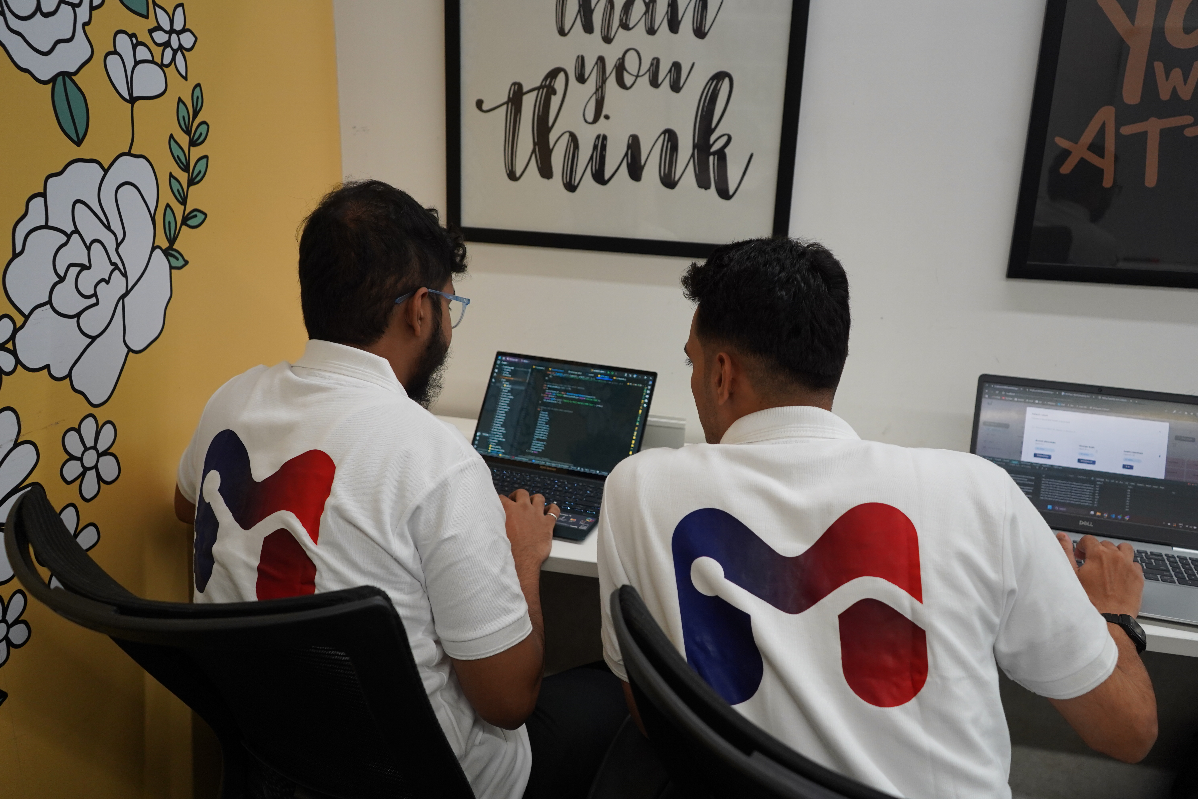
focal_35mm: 29
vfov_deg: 45.0
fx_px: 965
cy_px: 400
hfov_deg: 63.7
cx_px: 599
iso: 1250
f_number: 4
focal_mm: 29
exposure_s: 1/160
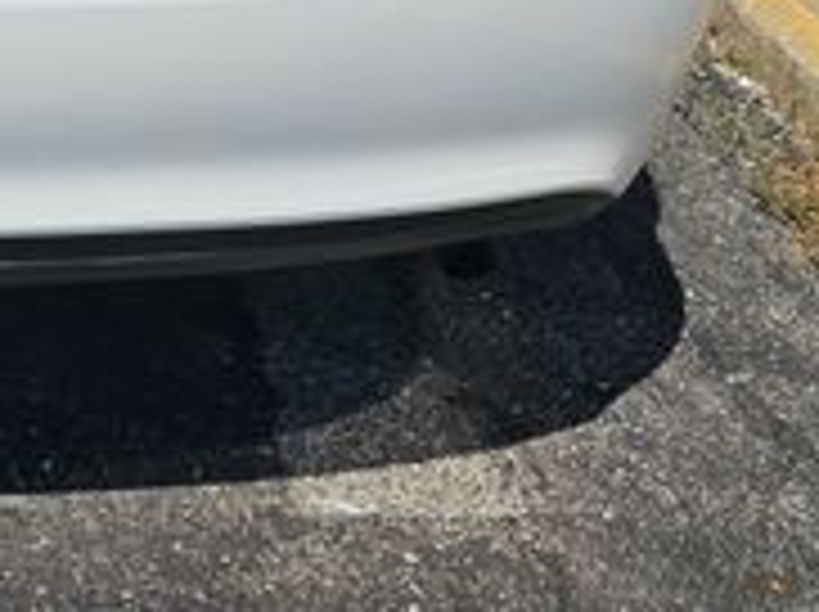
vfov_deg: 16.7
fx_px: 1914
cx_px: -216
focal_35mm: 81
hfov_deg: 22.0
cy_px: -270
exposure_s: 1/1829
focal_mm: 6.3
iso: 10
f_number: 1.7
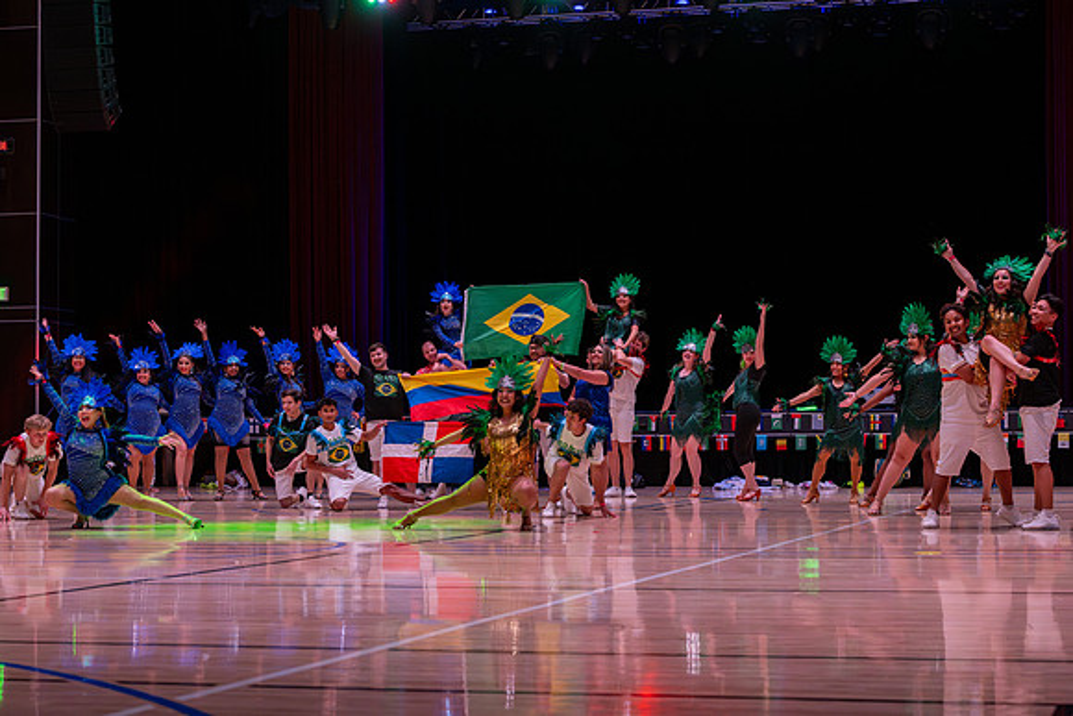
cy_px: 337
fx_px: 2268
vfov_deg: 17.9
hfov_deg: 26.6
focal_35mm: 76
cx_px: 559
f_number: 5.6
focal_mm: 70
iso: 2000
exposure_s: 1/80
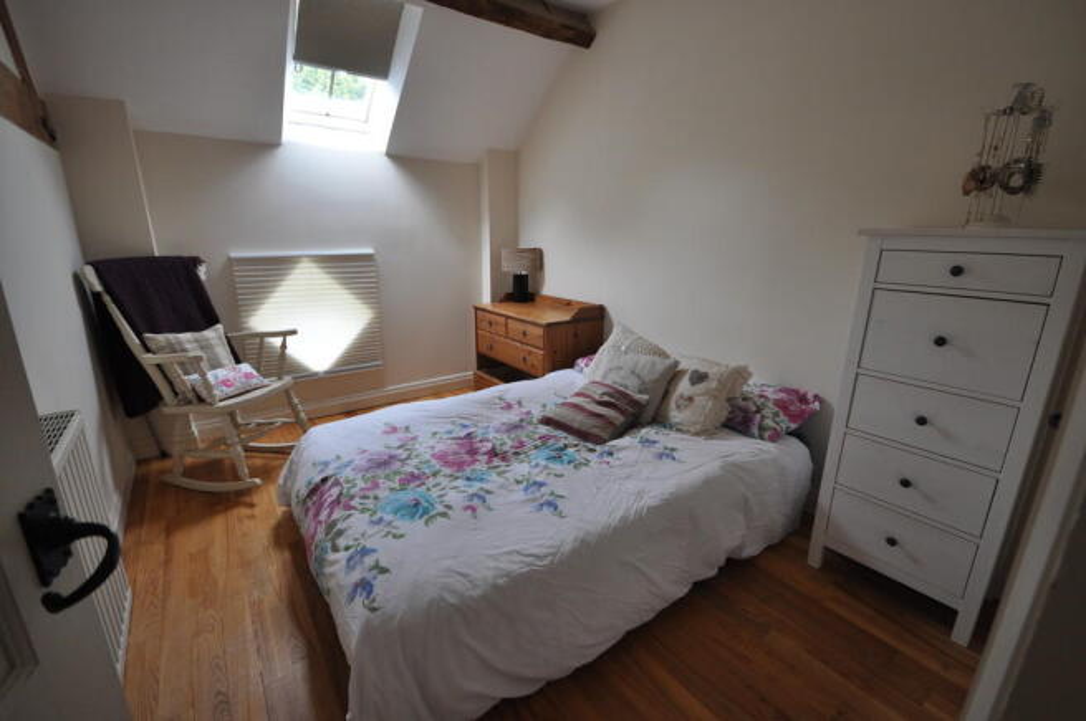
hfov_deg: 100.4
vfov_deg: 77.2
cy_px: 360
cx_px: 543
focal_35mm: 15
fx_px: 452
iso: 400
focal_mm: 10
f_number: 4.5
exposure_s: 1/80
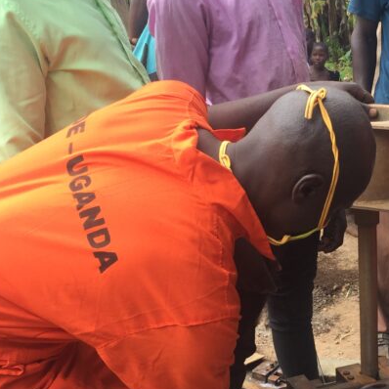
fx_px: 839
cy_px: 270
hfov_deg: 25.4
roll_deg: +1.6
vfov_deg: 25.9
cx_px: 345
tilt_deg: -20.9
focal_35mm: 66
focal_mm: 4.15
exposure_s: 1/267
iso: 32
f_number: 2.2
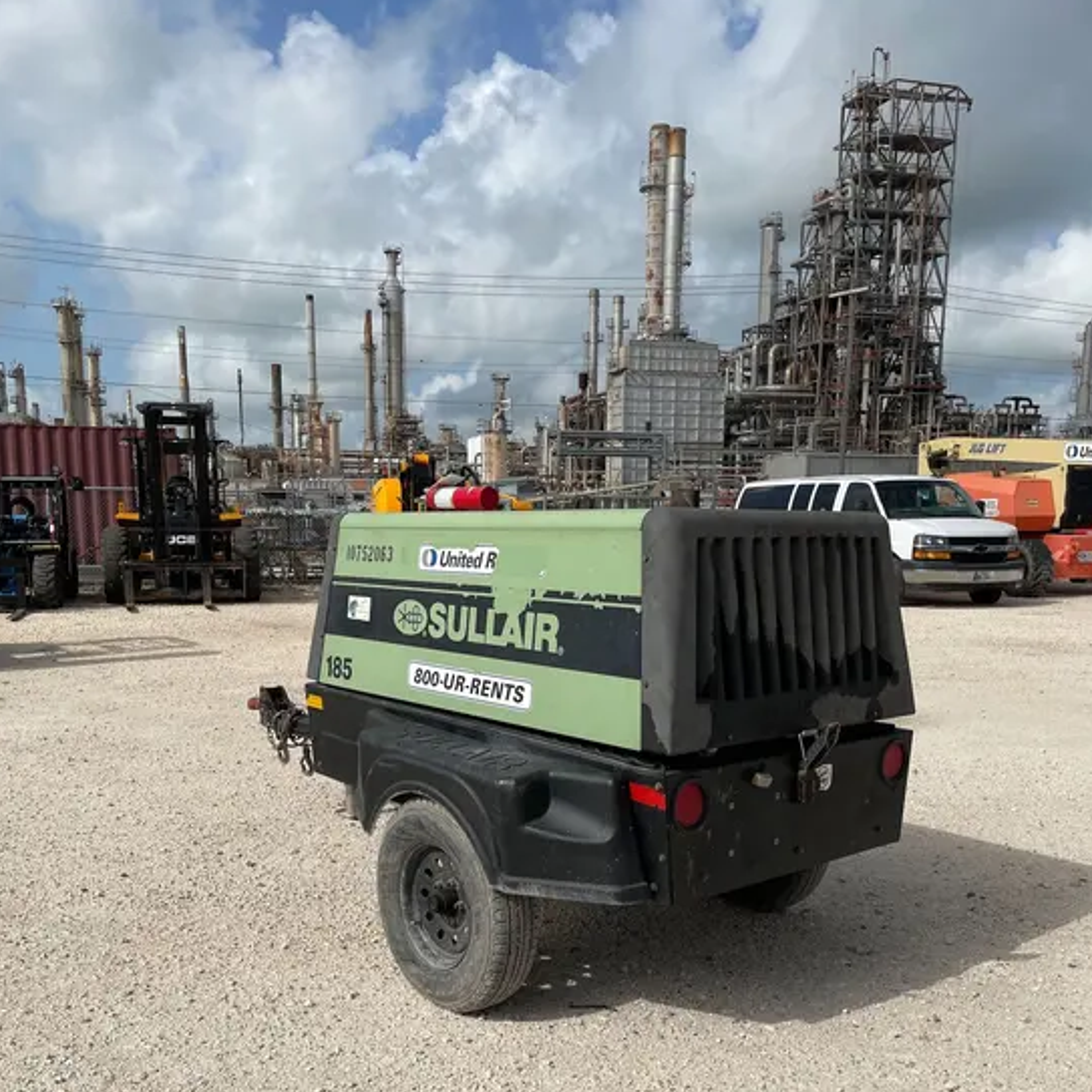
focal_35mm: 31
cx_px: 547
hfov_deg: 52.5
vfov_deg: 52.0
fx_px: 1106
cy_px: 681
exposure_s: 1/6494
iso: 32
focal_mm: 4.2
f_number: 1.6
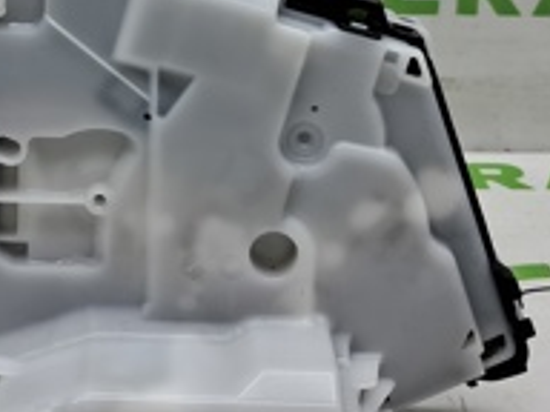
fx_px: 1430
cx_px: 146
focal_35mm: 90
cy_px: -64
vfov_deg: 15.9
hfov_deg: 21.6
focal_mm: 4
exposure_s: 1/100
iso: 50
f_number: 1.8
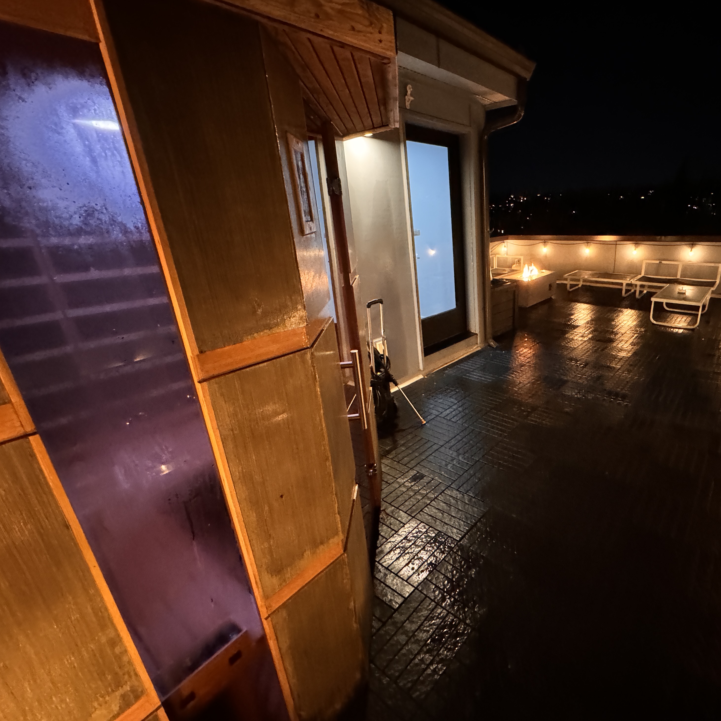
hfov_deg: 81.4
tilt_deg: -19.9
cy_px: 351
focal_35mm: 17
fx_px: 401
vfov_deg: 83.9
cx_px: 476
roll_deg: +2.1
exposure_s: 1/30
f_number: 2.2
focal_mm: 2.22
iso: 1250
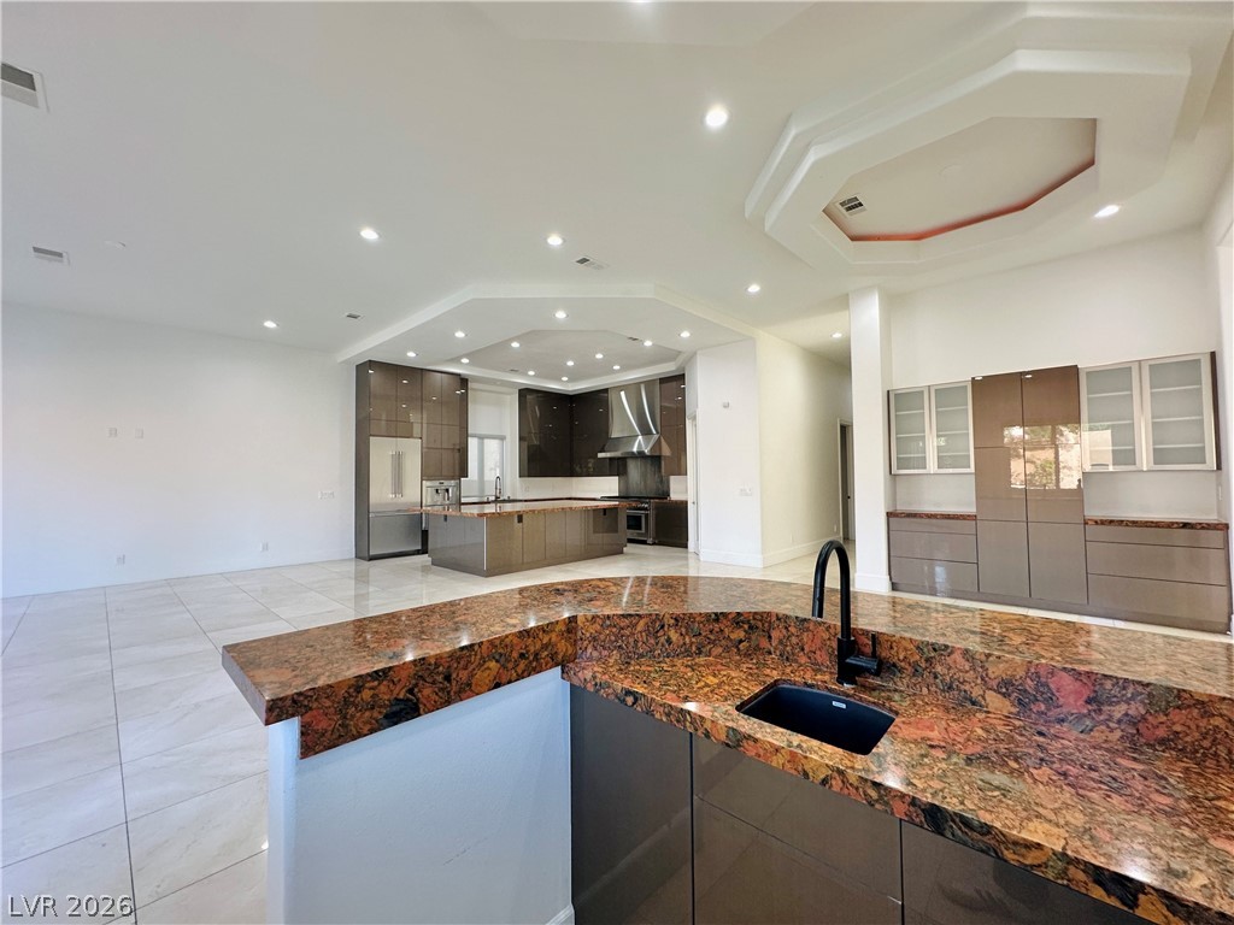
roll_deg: +1.4
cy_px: 462
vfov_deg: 85.7
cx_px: 617
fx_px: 499
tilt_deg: +2.5
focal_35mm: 14
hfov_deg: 102.1
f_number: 2.2
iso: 160
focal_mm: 2.22
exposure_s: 1/120
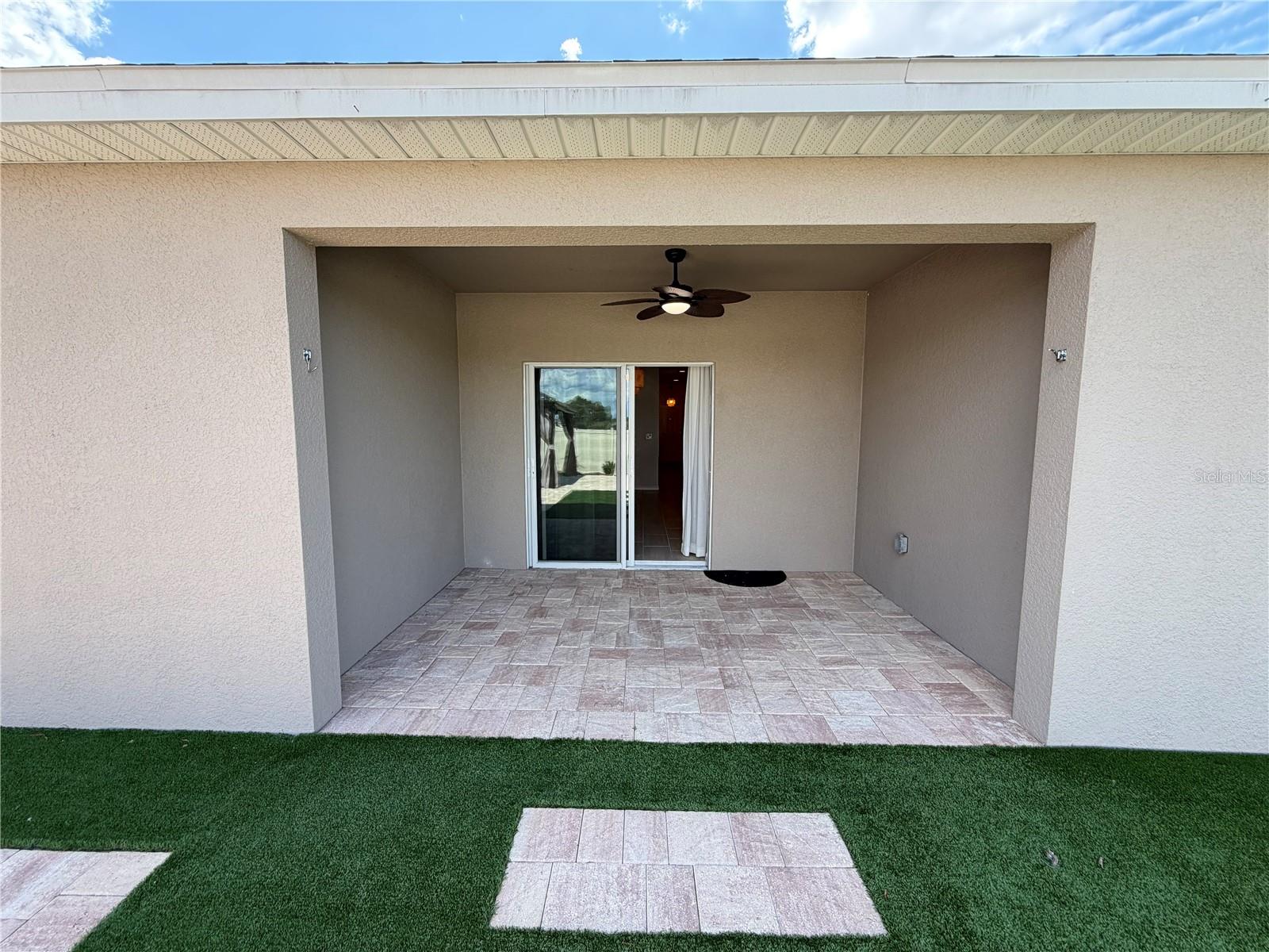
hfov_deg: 102.1
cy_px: 476
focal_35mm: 14
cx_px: 634
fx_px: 513
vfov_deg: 85.7
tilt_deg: -5.2
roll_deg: +0.1
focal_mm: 2.22
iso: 50
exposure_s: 1/271
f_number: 2.2
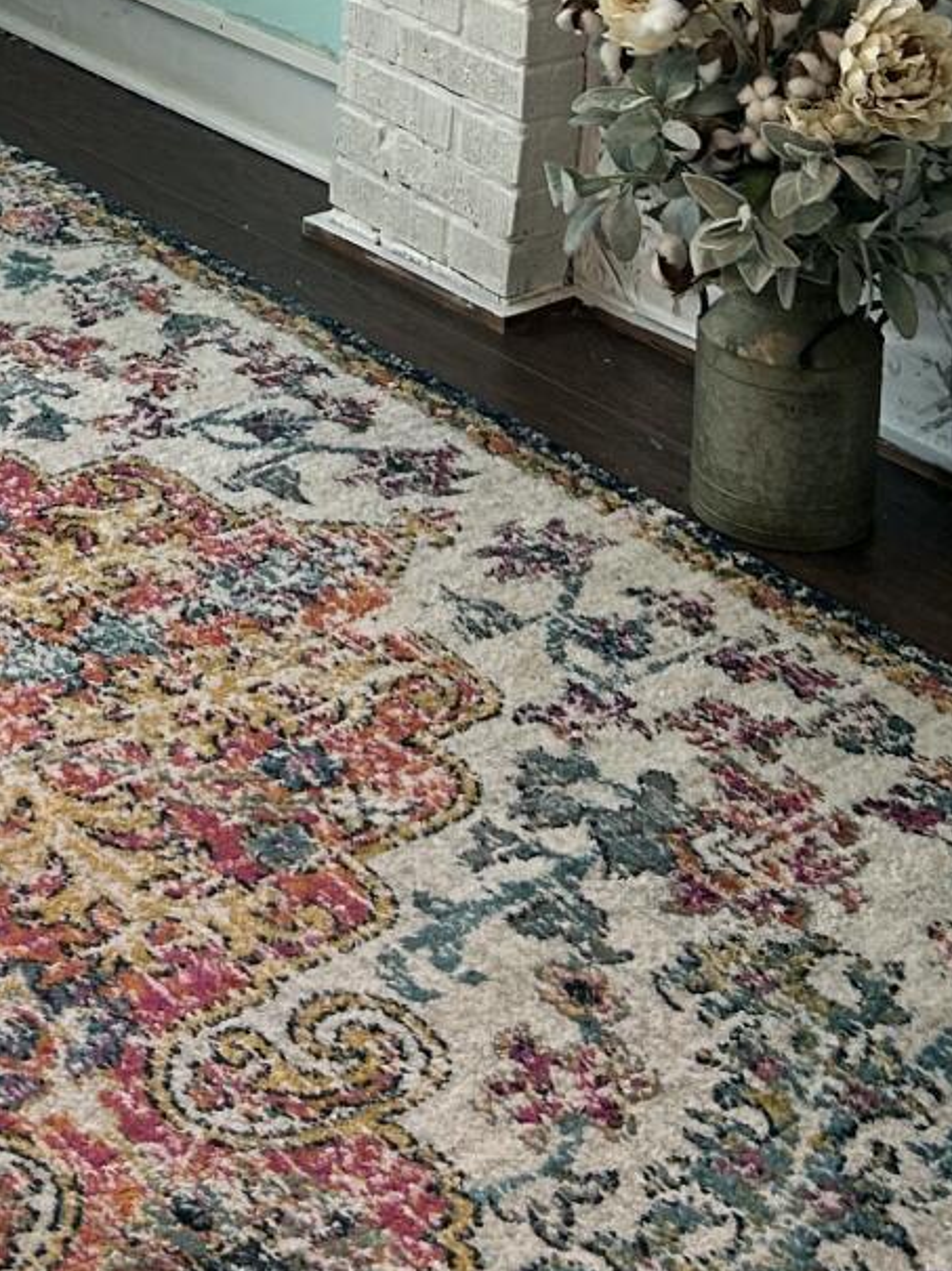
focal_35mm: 86
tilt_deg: -9.7
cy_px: -405
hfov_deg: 16.9
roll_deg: -1.8
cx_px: 92
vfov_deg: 20.7
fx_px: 3157
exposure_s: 1/60
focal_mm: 5.7
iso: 100
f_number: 1.5
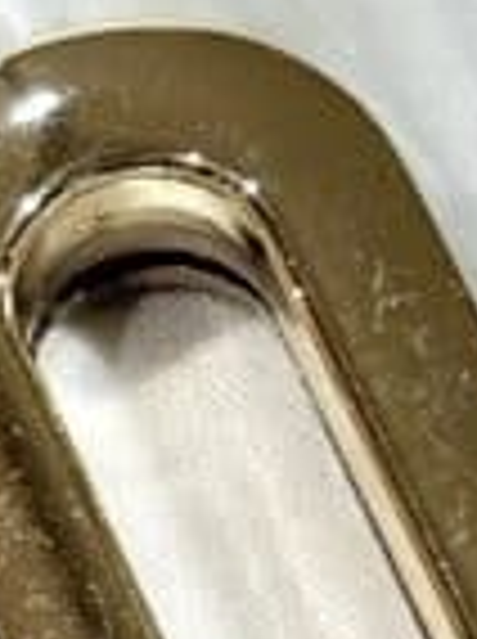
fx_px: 6929
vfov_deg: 5.3
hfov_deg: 3.9
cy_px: 626
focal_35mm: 376
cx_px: -472
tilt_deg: -49.2
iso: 32
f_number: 1.6
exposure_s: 1/205
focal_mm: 5.96
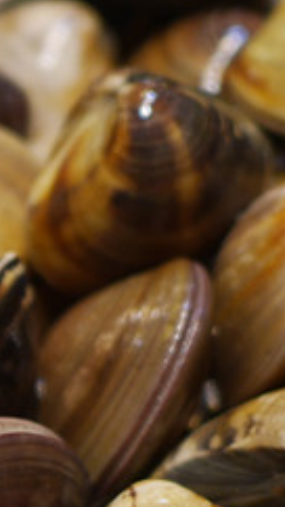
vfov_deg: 15.4
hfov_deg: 8.3
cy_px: 587
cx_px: -373
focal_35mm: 135
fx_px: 1815
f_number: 1.7
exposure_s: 1/60
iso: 250
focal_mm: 15
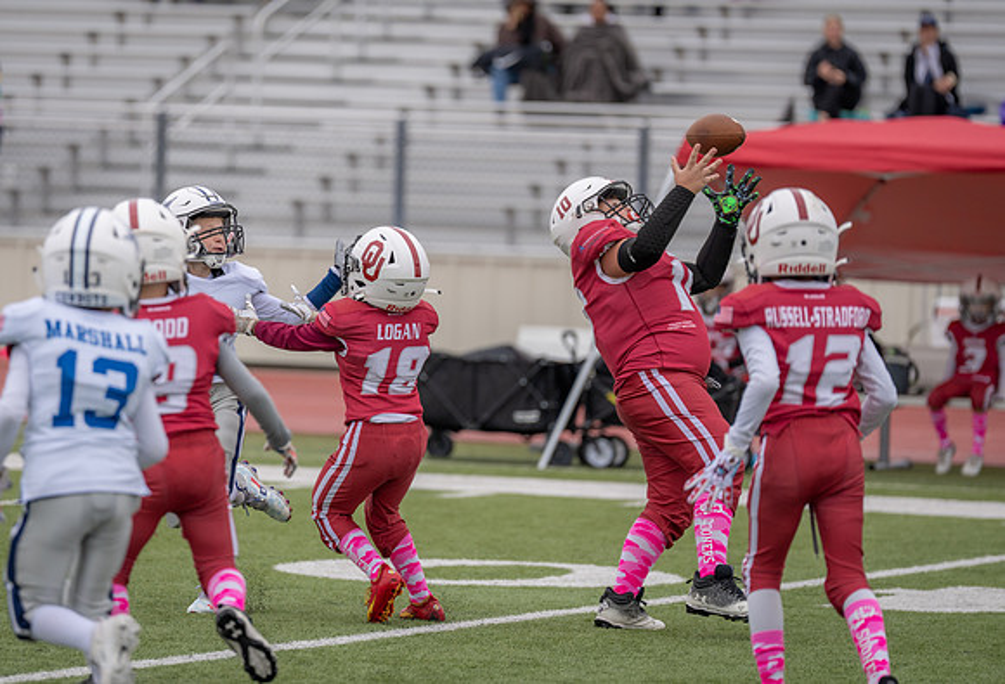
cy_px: 273
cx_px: 388
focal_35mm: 244
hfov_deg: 8.4
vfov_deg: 5.7
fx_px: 6860
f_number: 2.8
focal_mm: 200
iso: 200
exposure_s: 1/1250
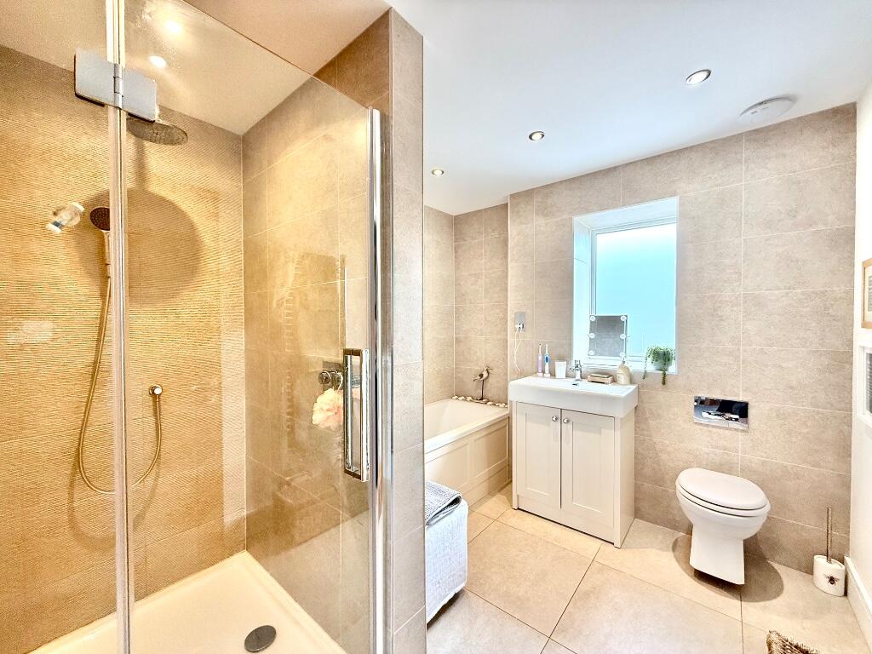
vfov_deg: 85.7
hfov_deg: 102.1
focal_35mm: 14
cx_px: 436
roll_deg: +0.2
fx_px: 353
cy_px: 327
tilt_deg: -0.4
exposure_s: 1/99
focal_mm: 2.22
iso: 250
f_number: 2.2
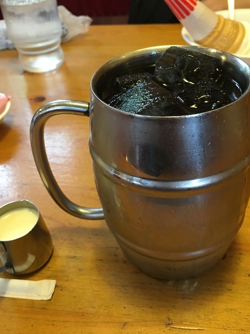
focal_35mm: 34
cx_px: 133
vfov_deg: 53.8
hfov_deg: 41.8
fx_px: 327
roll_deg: +4.8
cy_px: 149
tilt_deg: -37.9
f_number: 2.2
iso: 200
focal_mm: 4.15
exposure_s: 1/24
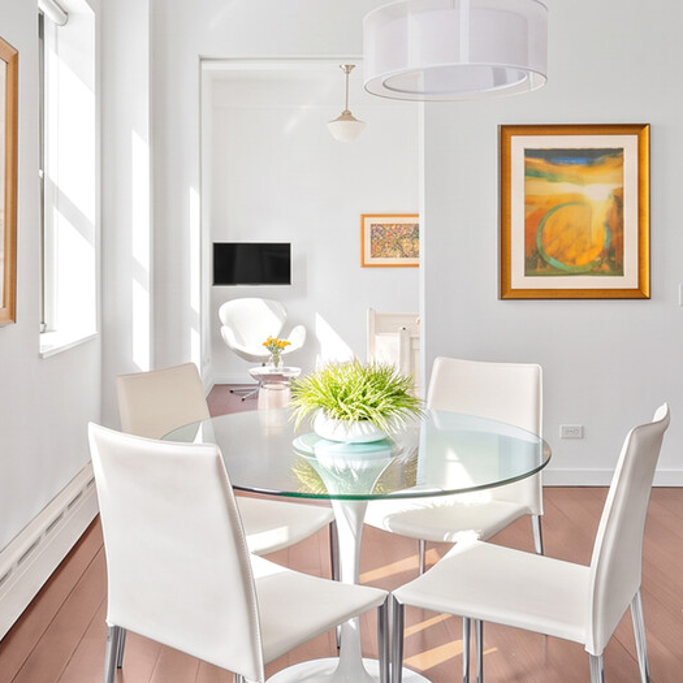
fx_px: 759
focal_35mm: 34
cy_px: 315
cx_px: 222
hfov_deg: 47.6
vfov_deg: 48.4
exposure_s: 2
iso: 250
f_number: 11
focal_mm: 14
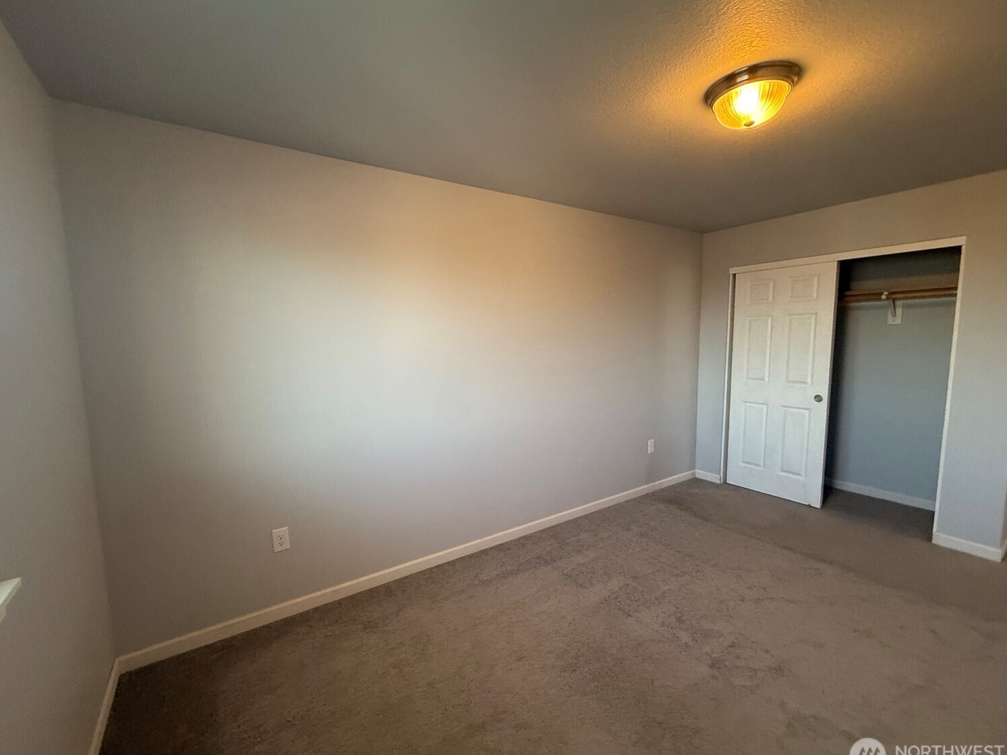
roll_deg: +3.1
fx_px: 436
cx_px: 485
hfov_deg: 98.1
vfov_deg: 81.8
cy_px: 379
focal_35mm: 15
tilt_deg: -4.7
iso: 320
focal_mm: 2.22
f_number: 2.2
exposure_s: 1/120
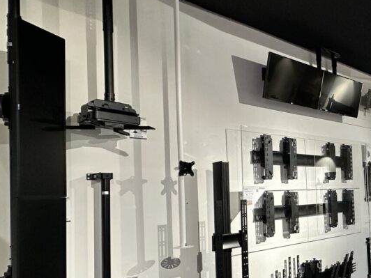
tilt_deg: +2.1
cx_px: 355
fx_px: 386
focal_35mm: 36
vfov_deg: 39.3
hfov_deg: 45.0
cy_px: 182
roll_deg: +2.5
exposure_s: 1/50
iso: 250
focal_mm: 2.22
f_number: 2.2
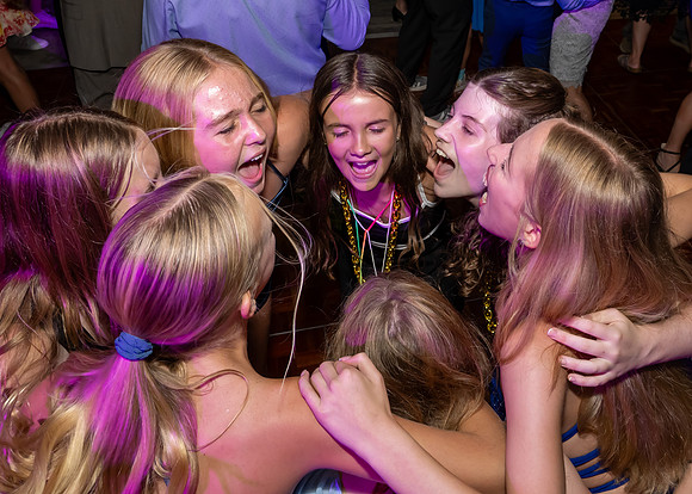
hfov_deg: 52.3
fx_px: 693
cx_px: 449
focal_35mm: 35
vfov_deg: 38.8
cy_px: 162
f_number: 7.1
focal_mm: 17
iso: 1000
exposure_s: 1/250
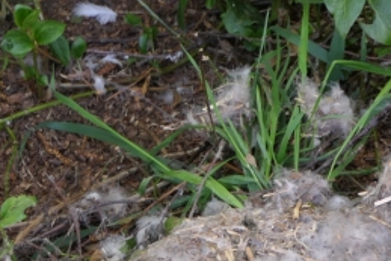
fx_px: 2532
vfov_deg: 5.8
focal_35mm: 233
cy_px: 455
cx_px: 362
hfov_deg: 8.8
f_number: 3.7
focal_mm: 21.6
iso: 200
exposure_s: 1/50
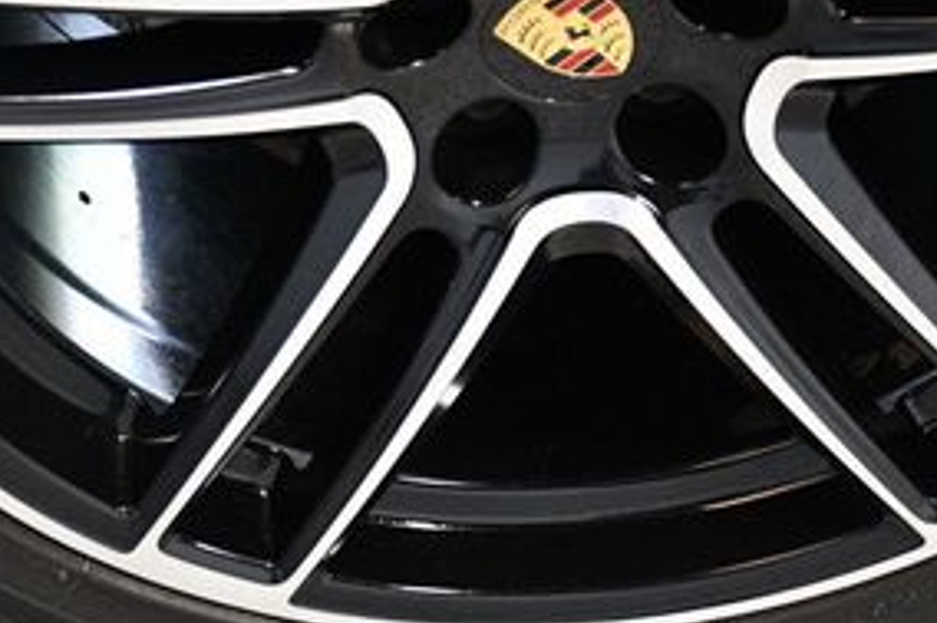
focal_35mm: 115
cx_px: 551
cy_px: 92
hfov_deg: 17.8
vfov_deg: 11.8
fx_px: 2991
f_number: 4.2
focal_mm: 34
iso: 3600
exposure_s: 1/60
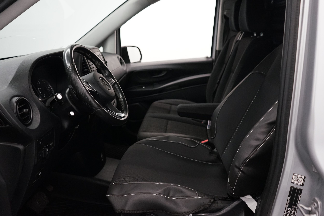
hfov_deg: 61.9
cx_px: 162
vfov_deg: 43.6
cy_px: 108
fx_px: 270
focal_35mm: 30
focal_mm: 30
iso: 2500
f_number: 3.5
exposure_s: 1/160
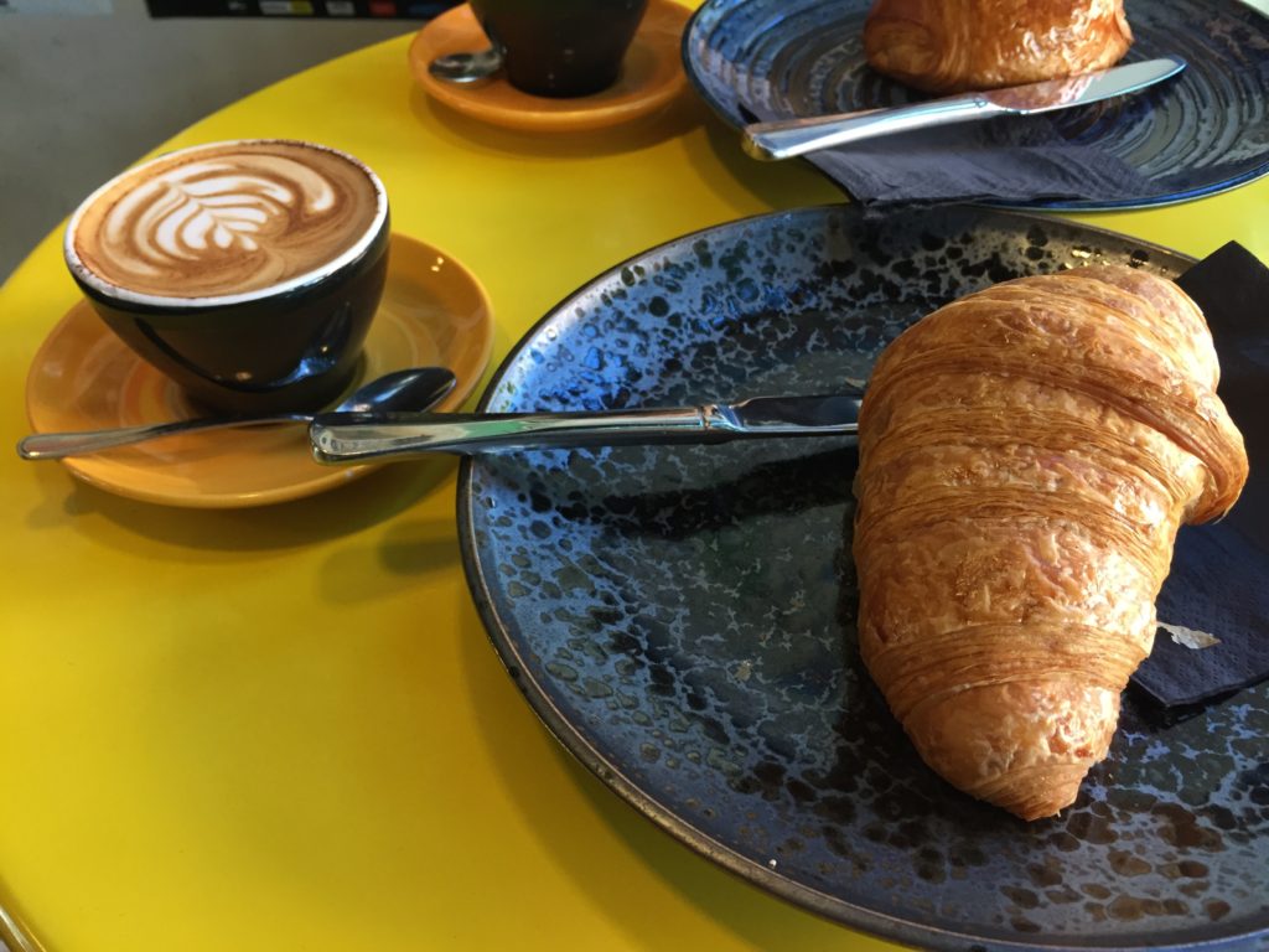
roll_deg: +2.6
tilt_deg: -44.0
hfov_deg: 61.7
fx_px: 1063
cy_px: 476
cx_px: 634
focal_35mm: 29
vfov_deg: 48.2
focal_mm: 4.15
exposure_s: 1/33
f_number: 2.2
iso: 64
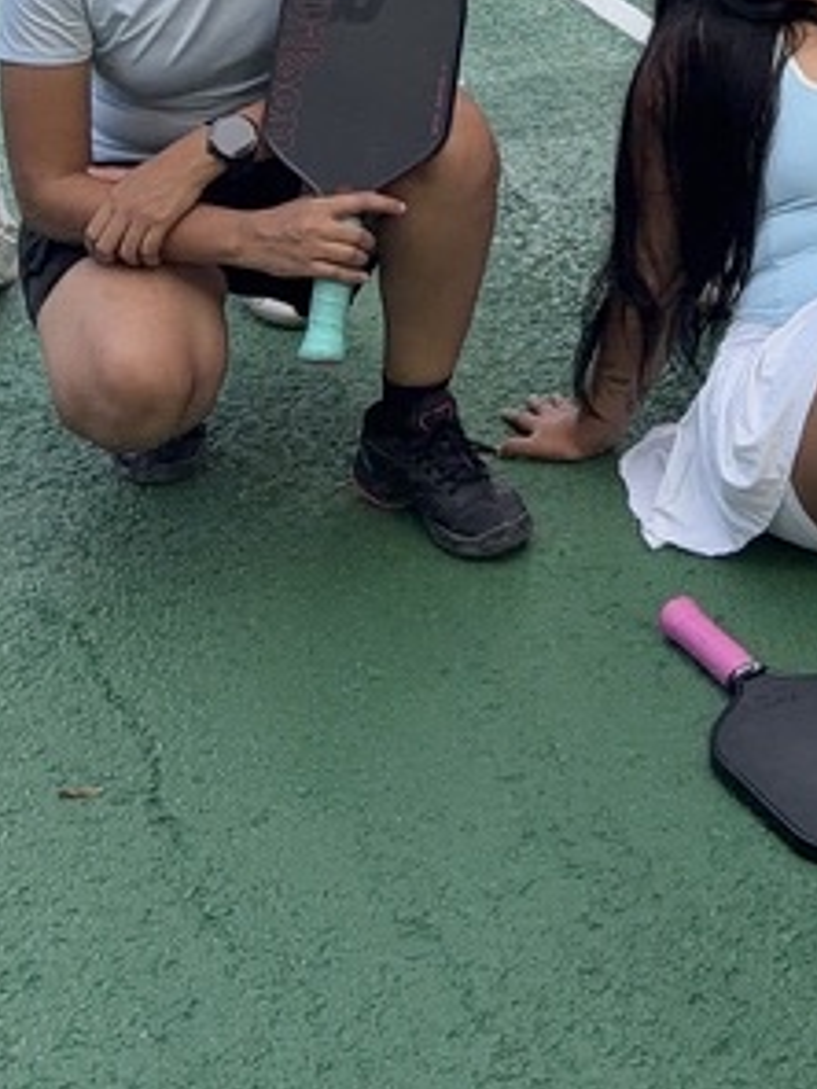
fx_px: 2612
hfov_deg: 16.8
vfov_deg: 21.1
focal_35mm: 83
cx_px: 1041
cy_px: -368
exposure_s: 1/788
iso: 100
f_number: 1.78
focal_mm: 6.76
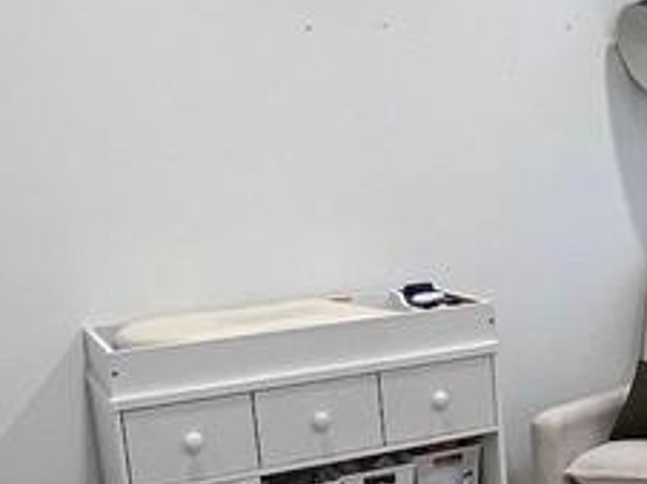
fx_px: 1102
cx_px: 521
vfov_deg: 24.4
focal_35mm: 59
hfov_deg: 31.8
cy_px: 378
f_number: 1.8
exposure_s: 1/120
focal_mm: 1.57
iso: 200
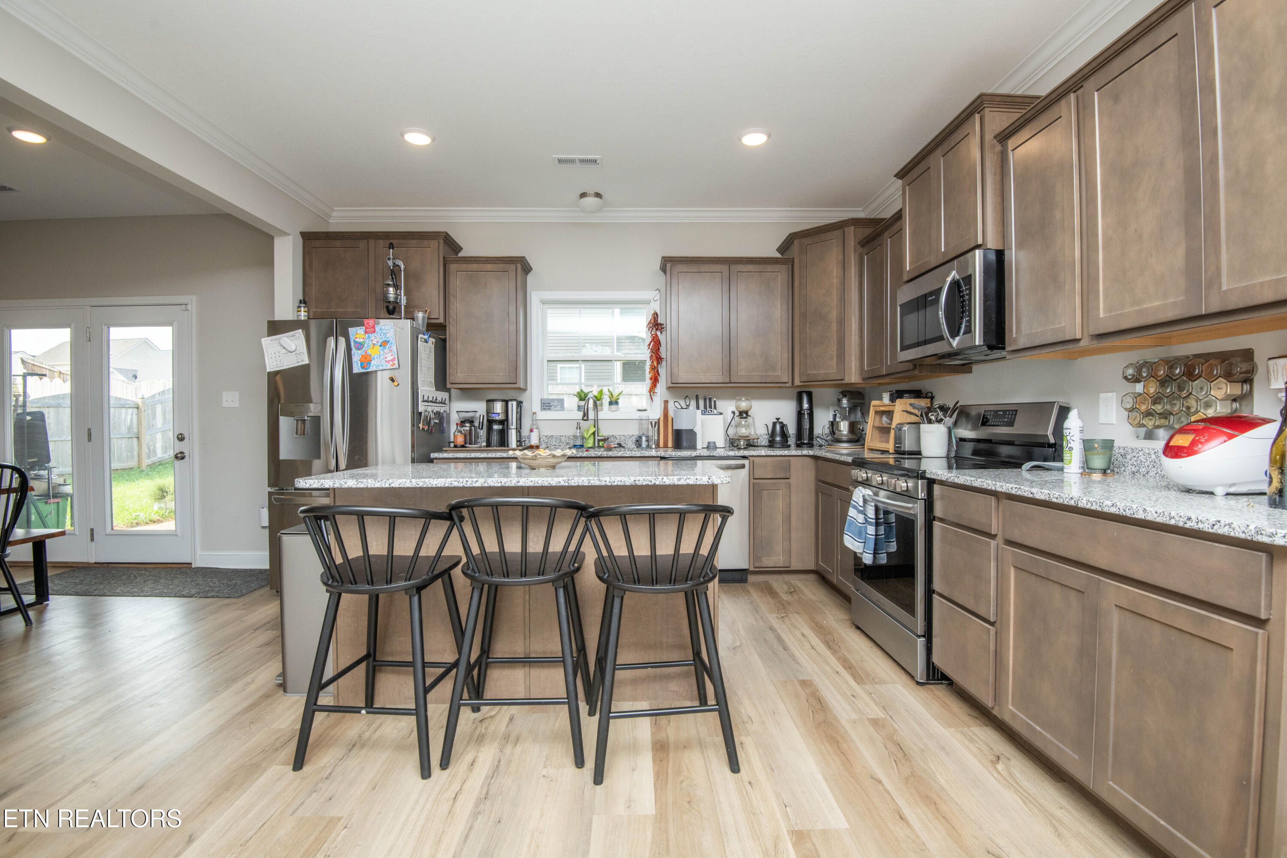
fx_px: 572
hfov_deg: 96.7
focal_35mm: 16
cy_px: 429
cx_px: 644
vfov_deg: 73.7
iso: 400
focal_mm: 16
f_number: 9
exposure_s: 1/160
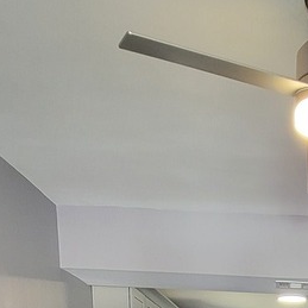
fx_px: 483
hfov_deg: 33.4
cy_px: 542
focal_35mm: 48
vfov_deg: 22.4
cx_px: 281
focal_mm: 2.2
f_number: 2.2
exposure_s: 1/30
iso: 400
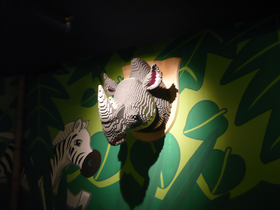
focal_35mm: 35
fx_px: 283
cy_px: 105
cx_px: 140
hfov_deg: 52.6
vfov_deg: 40.7
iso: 200
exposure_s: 1/13
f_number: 2.8
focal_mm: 5.8
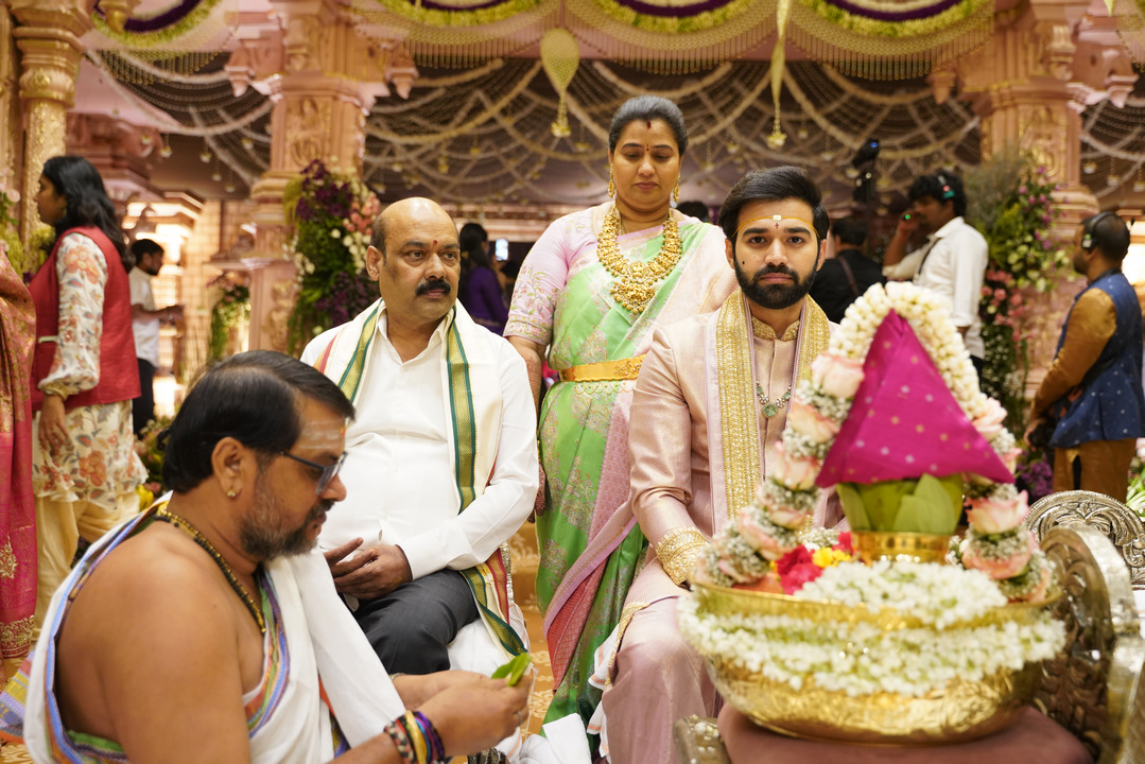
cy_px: 382
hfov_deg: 51.9
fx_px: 1177
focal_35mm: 37
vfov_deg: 36.0
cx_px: 572
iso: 2000
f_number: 3.2
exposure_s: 1/200
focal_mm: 37
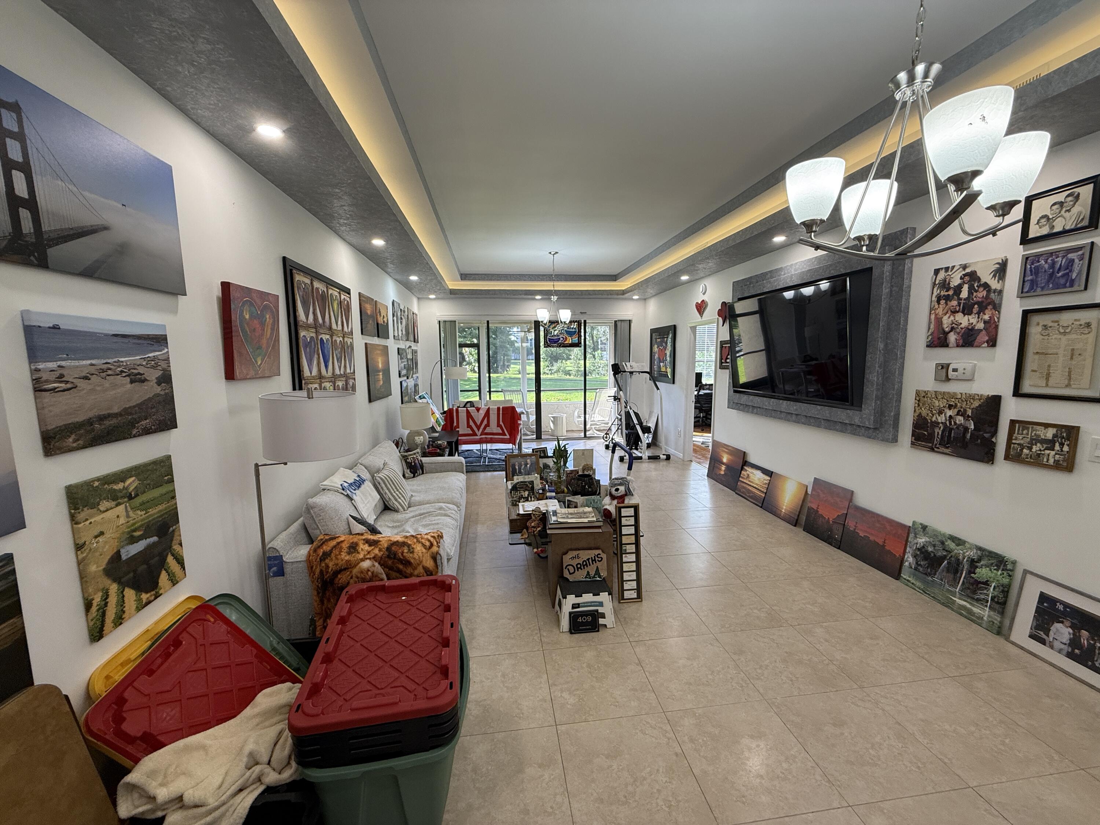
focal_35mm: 14
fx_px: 445
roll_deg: -0.1
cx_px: 550
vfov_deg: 85.7
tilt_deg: -7.0
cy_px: 412
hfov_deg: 102.1
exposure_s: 1/120
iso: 100
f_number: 2.2
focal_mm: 2.22
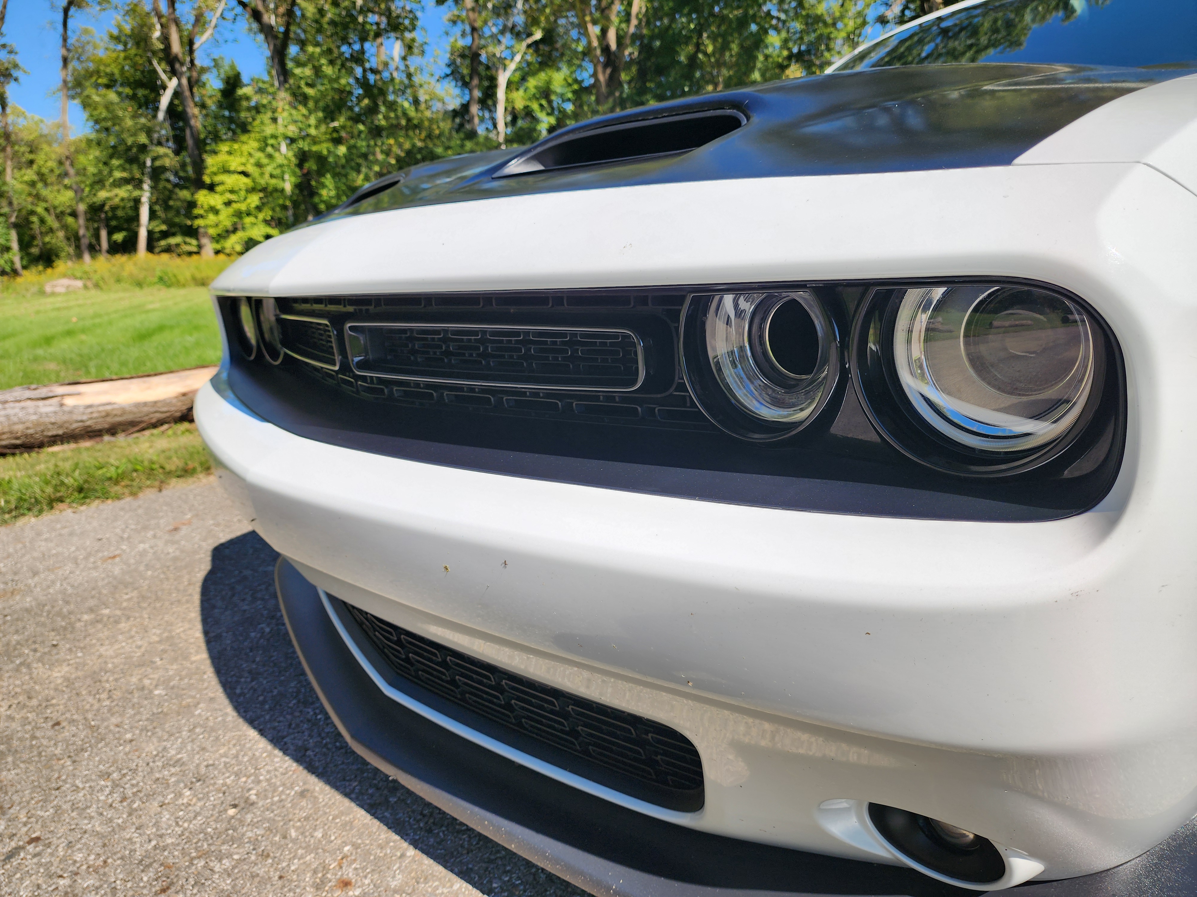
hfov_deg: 73.9
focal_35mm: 23
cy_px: 448
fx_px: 795
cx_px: 598
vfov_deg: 58.9
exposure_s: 1/777
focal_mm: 6.4
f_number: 1.8
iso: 12
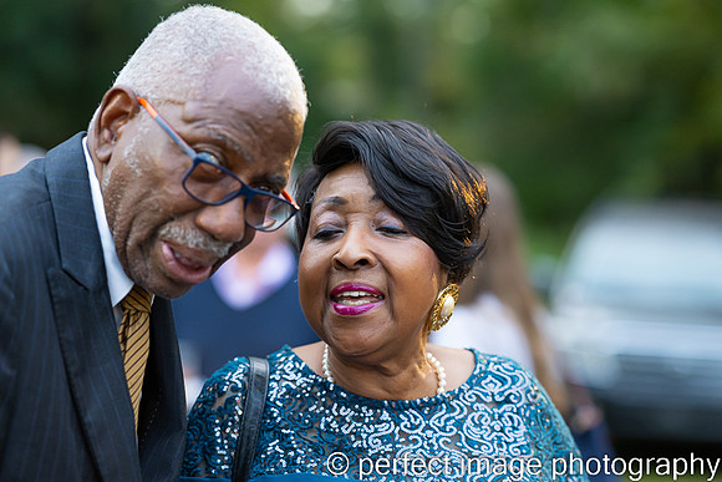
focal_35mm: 106
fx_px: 2125
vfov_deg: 12.9
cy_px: 239
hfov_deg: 19.3
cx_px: 364
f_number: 2.8
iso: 1600
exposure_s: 1/160
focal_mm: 105
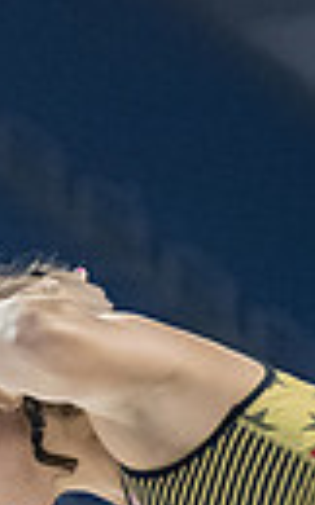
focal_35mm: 586
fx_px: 8067
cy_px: 1014
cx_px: -165
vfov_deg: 3.6
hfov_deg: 2.2
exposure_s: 1/800
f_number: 2.8
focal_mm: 70
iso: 2800
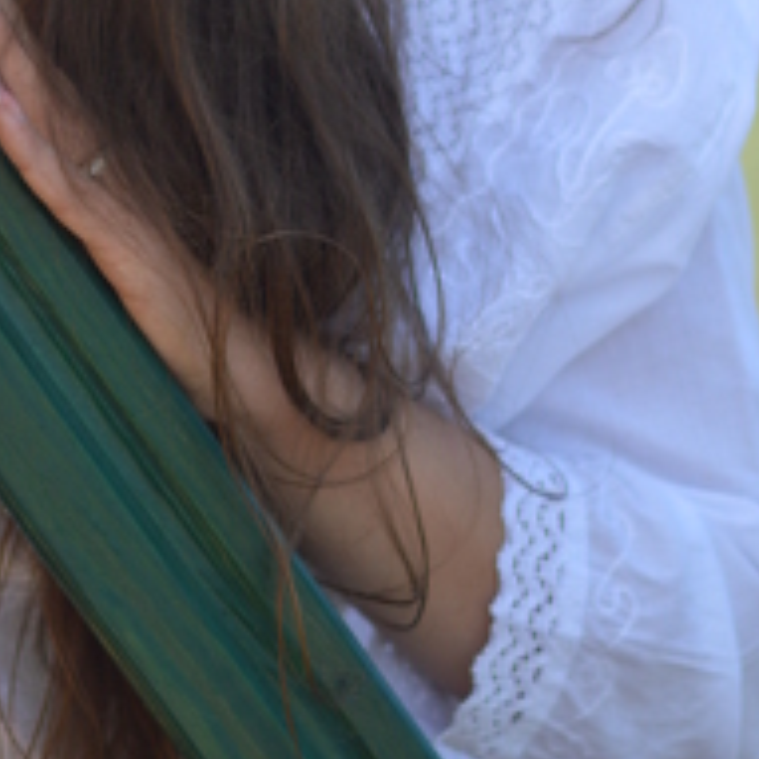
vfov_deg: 5.1
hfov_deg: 5.1
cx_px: 10
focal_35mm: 340
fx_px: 8443
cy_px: -258
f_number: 1.8
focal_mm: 85
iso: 100
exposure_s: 1/1600
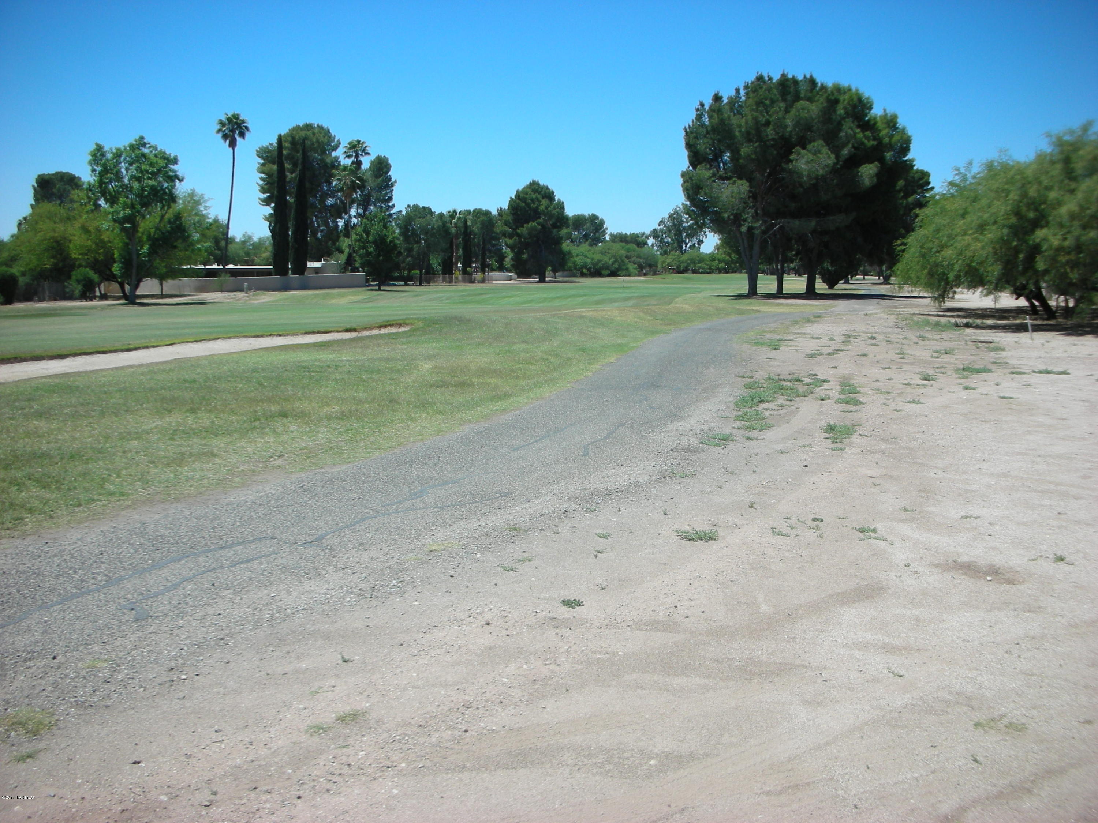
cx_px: 549
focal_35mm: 35
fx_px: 1110
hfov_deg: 52.6
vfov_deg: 40.7
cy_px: 412
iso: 50
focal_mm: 5.8
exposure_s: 1/103
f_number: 8.5
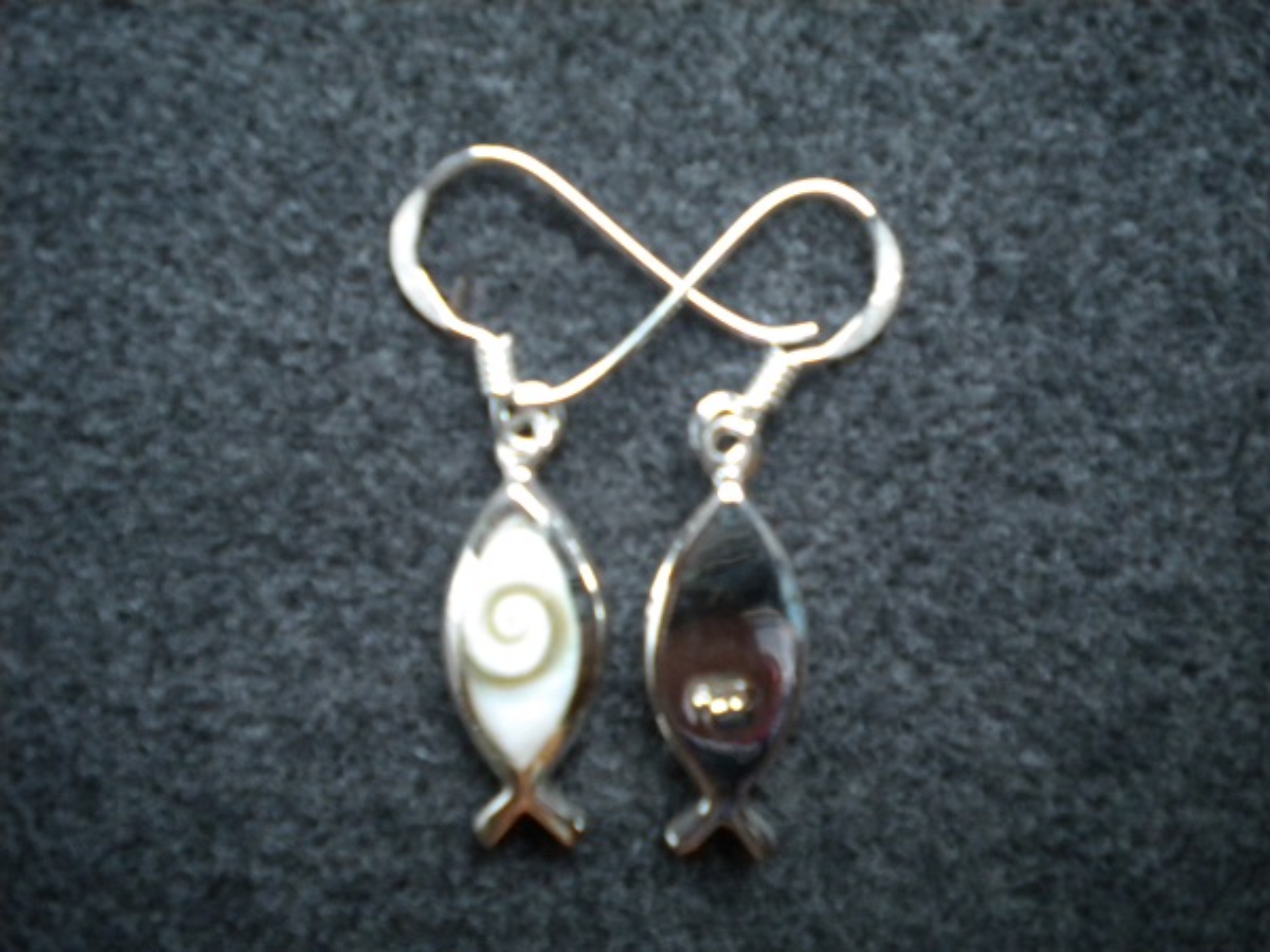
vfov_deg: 35.1
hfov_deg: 45.8
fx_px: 1504
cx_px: 635
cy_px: 476
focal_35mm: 41
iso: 400
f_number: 3.5
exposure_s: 1/63
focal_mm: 7.4
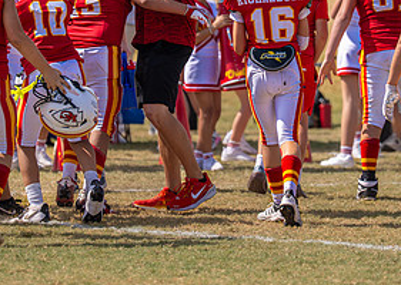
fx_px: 5244
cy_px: -2
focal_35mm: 461
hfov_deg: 4.4
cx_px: 233
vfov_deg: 3.1
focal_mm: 175
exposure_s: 1/2500
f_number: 2.8
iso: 100
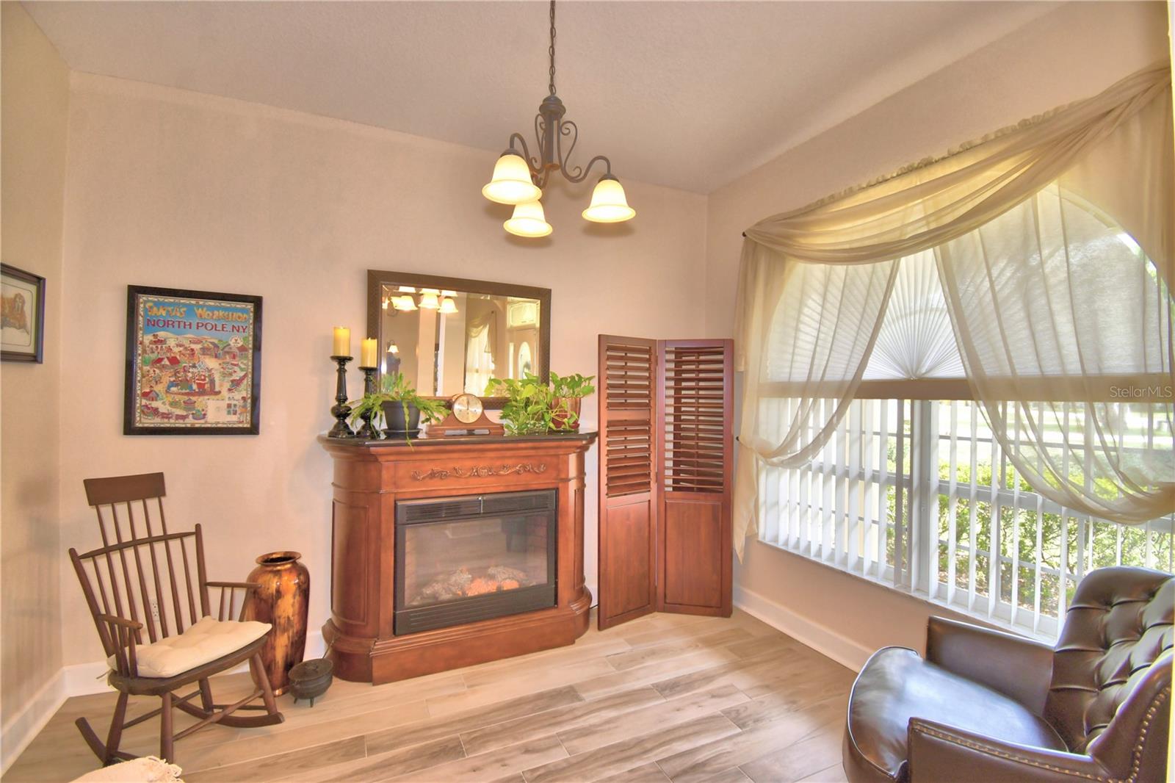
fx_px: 489
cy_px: 392
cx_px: 588
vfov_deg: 77.3
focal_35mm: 15
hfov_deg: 100.4
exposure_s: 1/60
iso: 140
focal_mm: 10
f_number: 4.5
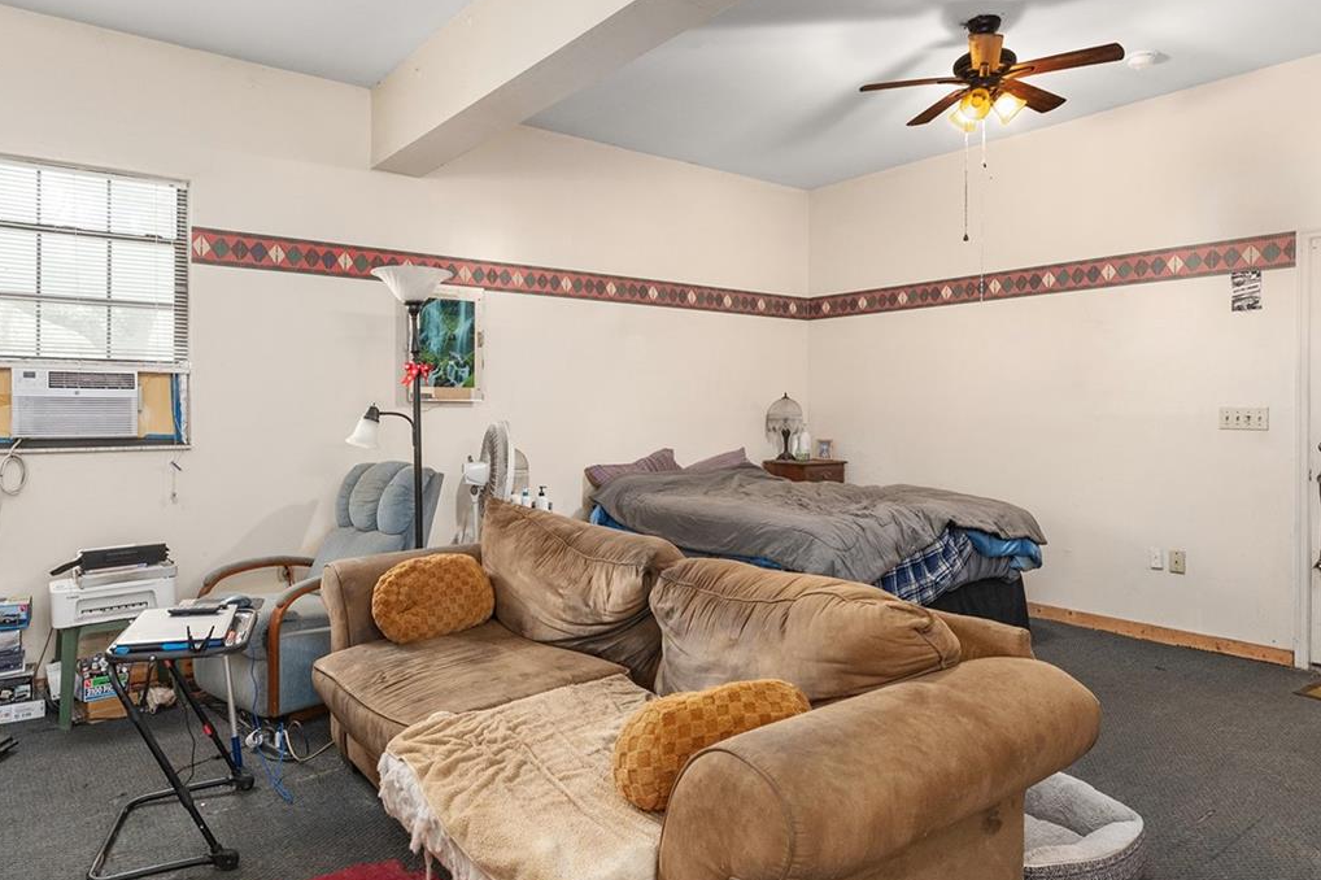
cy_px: 428
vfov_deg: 57.2
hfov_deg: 78.6
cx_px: 636
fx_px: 807
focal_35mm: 22
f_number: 7.1
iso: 1250
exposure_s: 1/2.5
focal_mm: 14
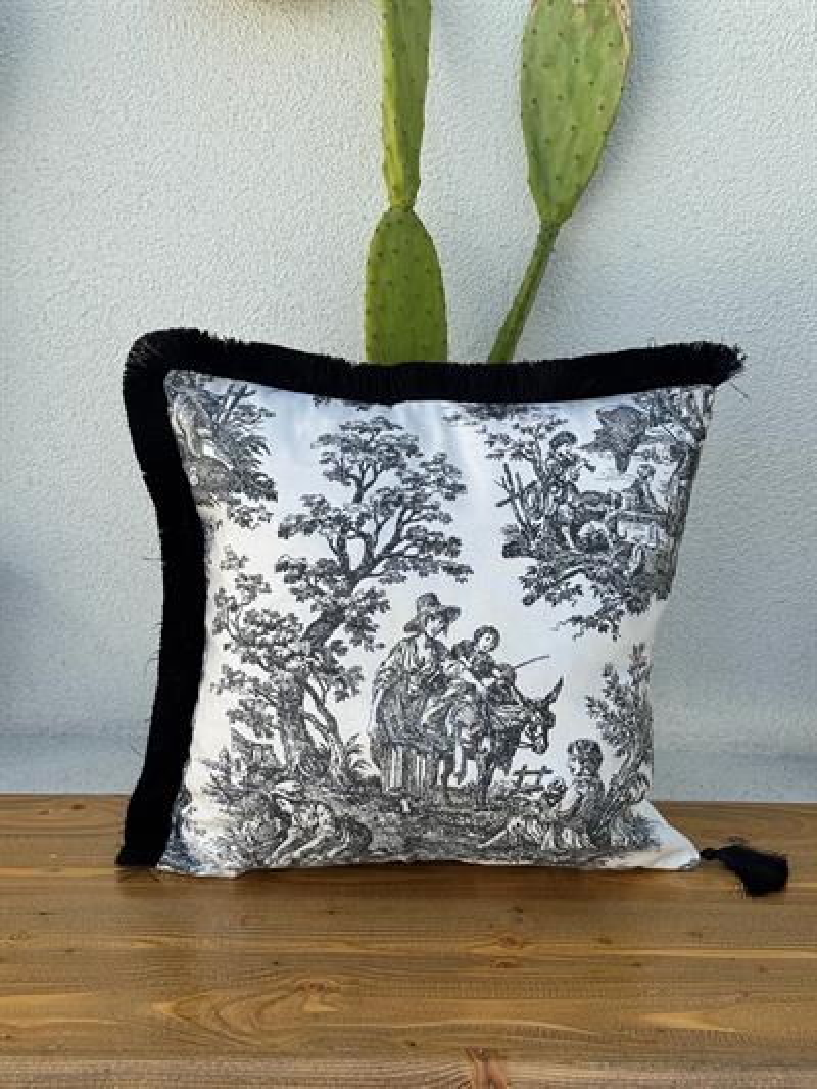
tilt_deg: -19.1
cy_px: 544
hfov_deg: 30.3
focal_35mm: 48
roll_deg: -0.4
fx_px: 1510
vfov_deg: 39.6
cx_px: 408
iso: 64
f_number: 1.78
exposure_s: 1/1923
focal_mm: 6.76
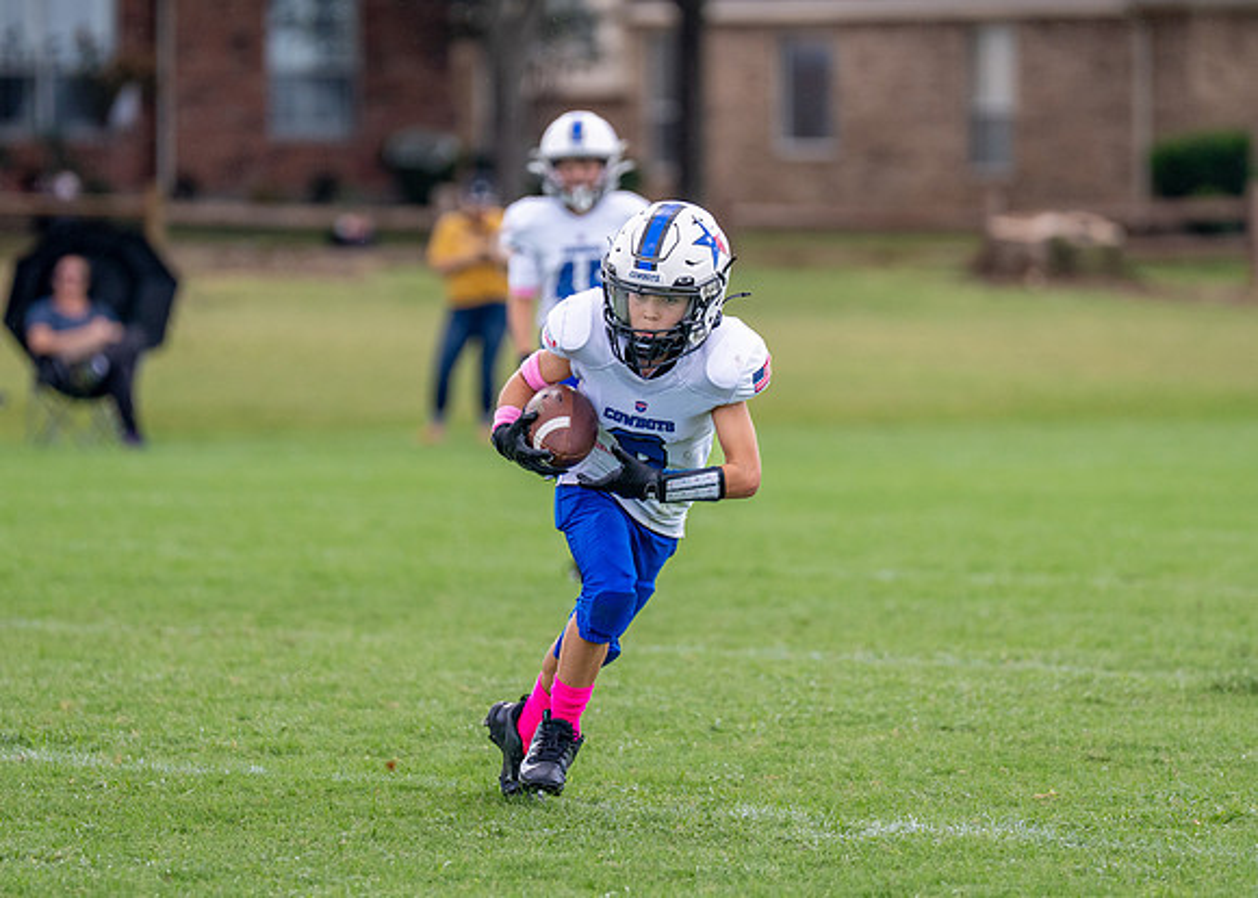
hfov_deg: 6.0
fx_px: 12026
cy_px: 348
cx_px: 638
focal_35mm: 337
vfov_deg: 4.3
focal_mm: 200
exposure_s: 1/3200
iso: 400
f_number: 2.8
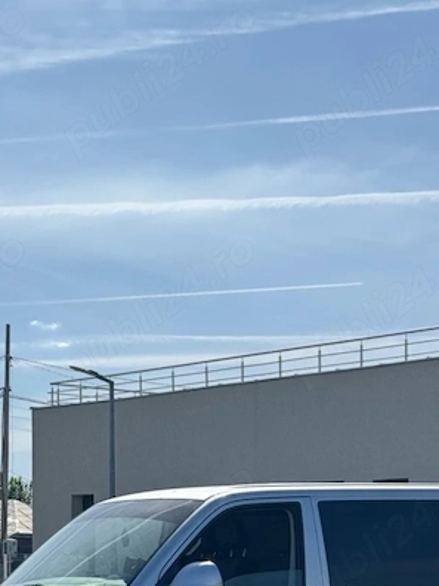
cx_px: 217
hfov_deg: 15.2
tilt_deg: -0.8
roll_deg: -0.9
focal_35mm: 97
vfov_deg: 19.7
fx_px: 1640
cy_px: 576
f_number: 1.78
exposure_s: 1/3096
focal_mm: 6.76
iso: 64
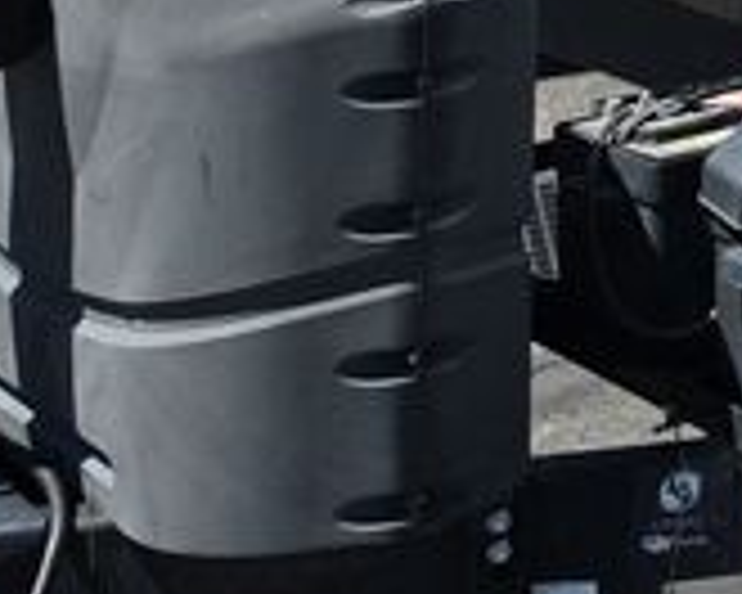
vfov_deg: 10.0
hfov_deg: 11.6
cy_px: -702
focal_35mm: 139
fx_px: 3052
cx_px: 1736
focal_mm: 6.5
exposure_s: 1/7940
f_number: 1.4
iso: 36
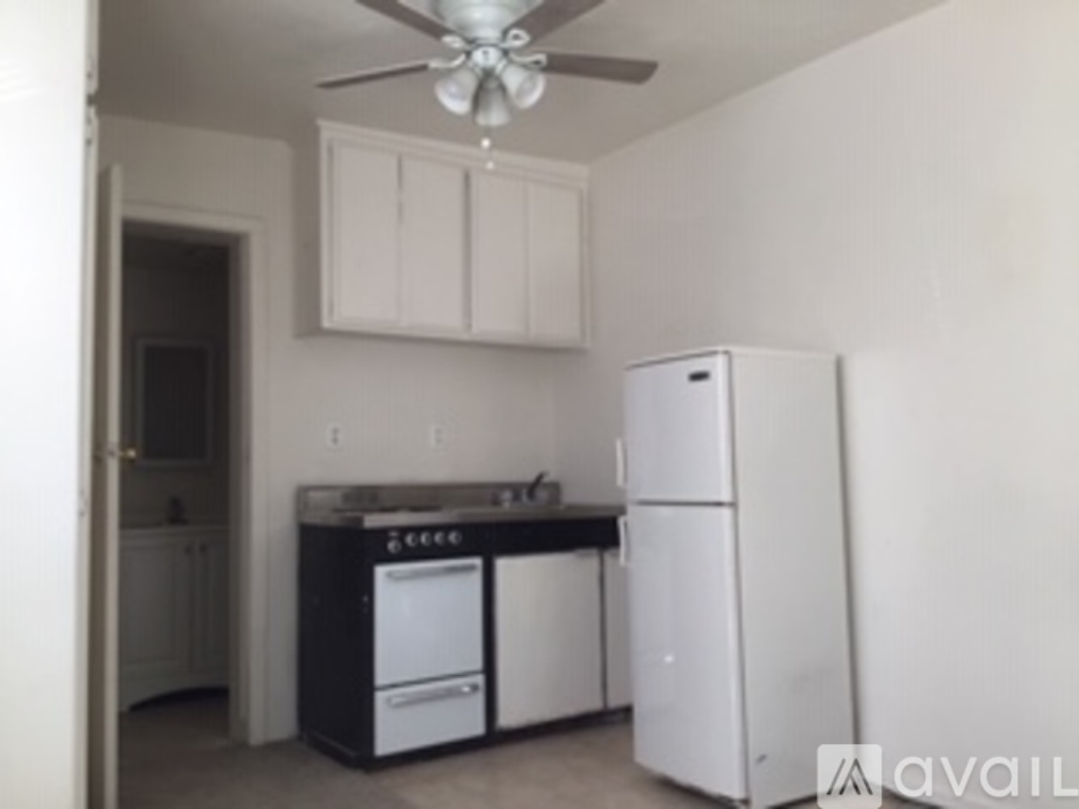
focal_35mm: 31
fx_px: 966
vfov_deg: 45.4
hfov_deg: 58.4
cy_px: 404
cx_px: 540
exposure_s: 1/60
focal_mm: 3.3
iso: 32
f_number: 2.4
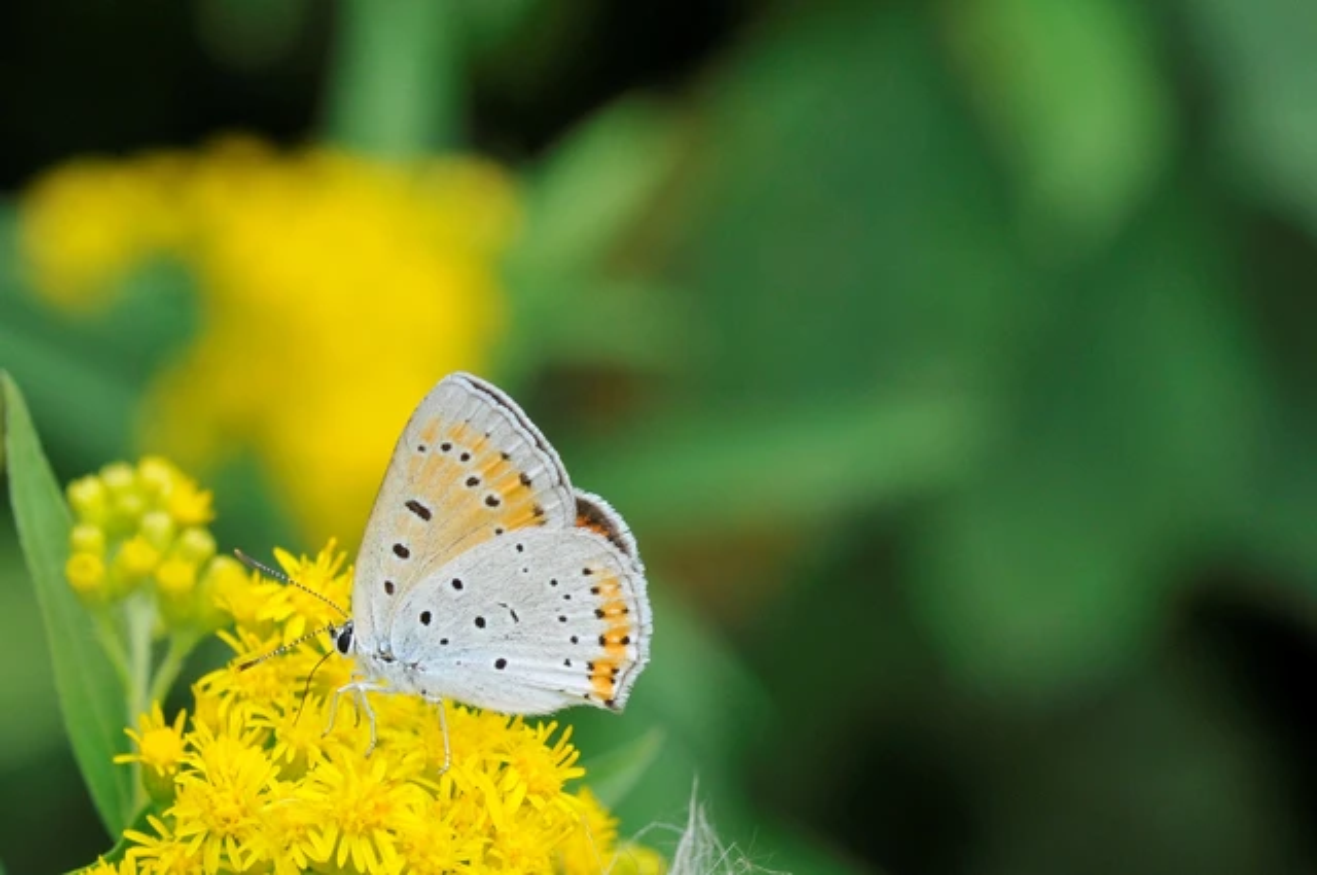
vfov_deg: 8.7
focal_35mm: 158
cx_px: 658
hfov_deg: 13.1
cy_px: 438
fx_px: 5755
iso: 400
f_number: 10
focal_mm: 105
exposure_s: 1/250
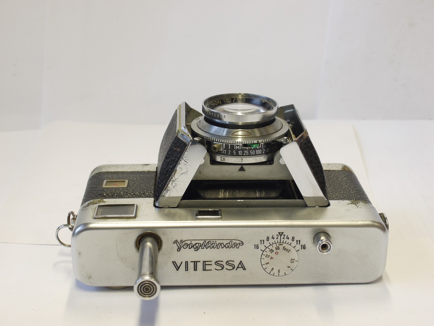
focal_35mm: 60
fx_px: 752
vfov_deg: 24.4
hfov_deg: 32.2
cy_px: 163
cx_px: 217
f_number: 9
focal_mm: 30
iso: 400
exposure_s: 1/13
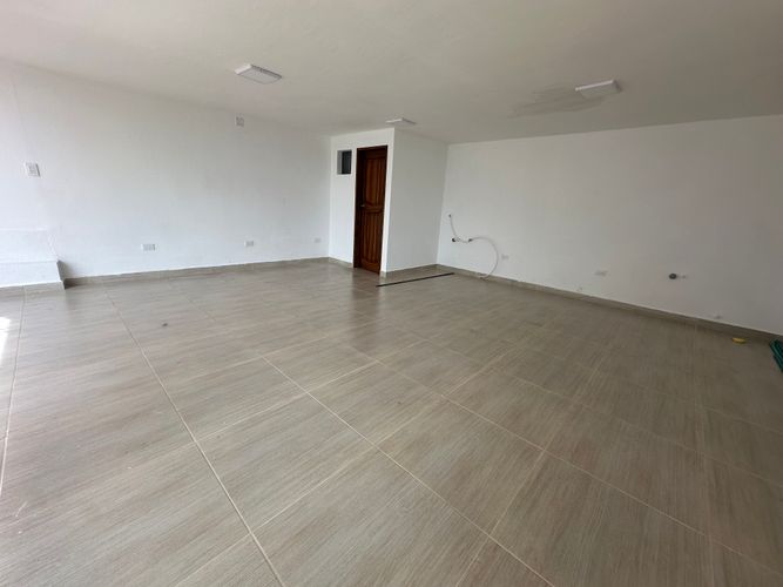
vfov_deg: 85.7
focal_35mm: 14
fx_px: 317
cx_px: 392
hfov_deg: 102.1
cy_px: 294
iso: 40
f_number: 2.2
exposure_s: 1/238
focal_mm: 2.22
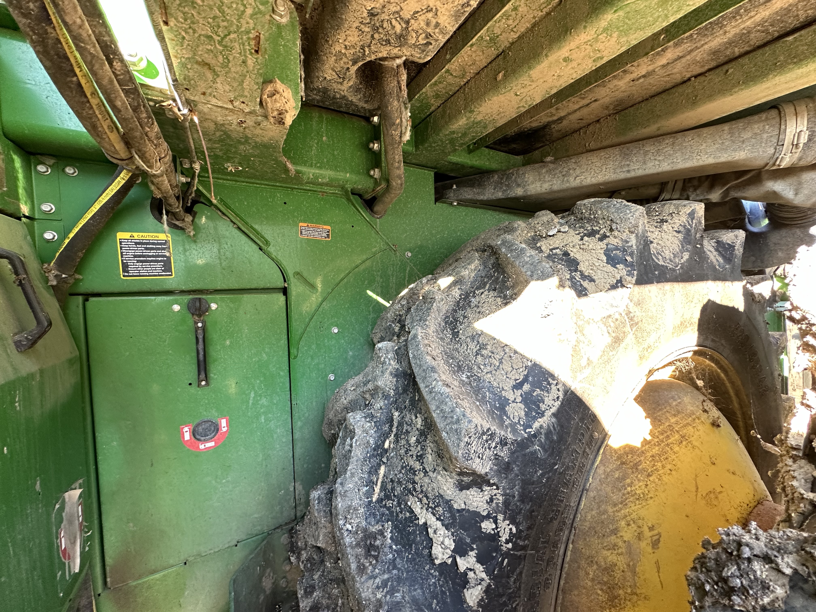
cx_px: 408
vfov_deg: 85.7
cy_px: 306
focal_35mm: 14
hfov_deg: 102.1
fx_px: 330
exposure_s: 1/99
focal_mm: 2.22
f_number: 2.2
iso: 160
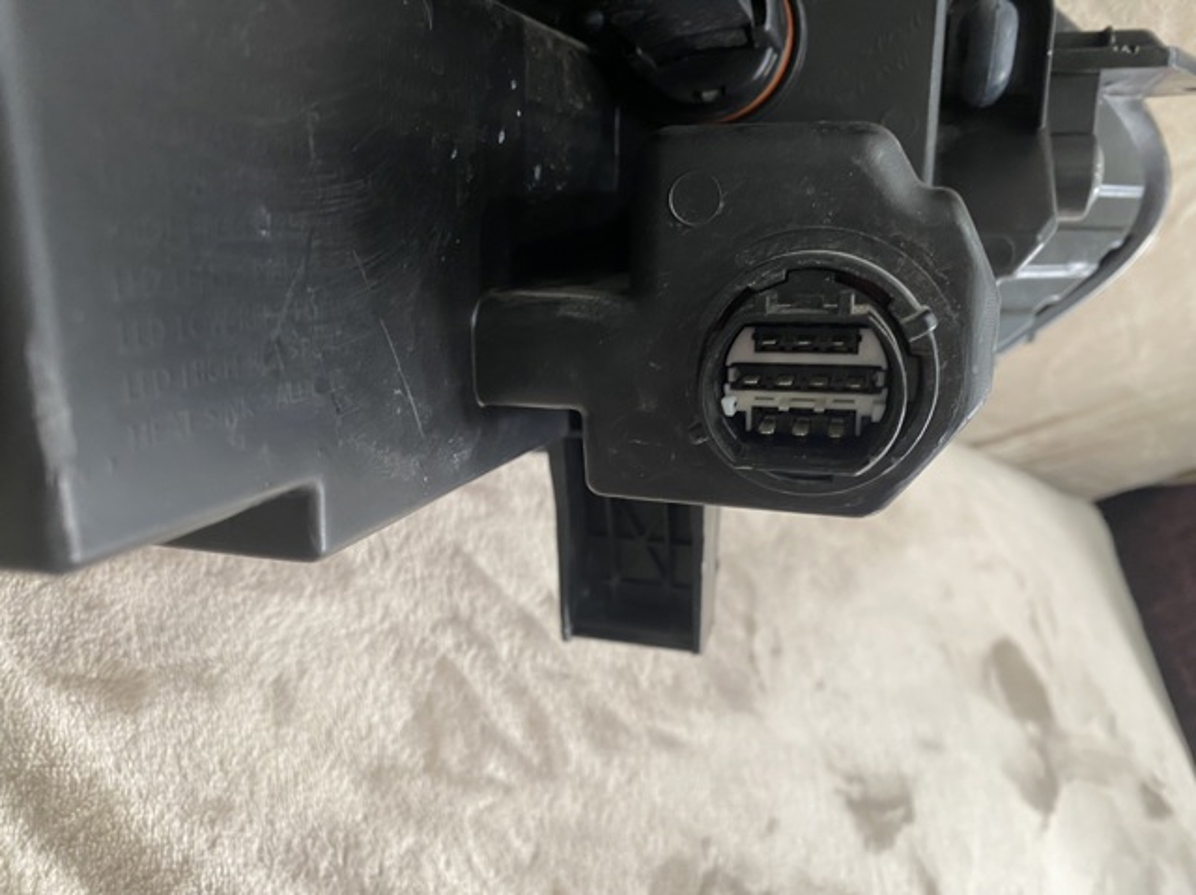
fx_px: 863
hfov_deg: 69.4
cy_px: 448
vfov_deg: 54.8
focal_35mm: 25
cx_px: 598
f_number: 1.8
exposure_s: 1/50
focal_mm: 4.25
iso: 160
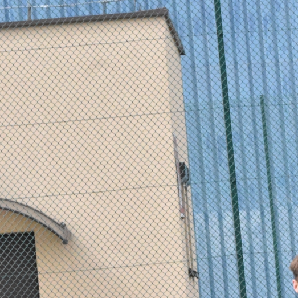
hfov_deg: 4.0
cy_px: 435
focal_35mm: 437
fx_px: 4256
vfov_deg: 4.0
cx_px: 283
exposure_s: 1/2500
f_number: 13
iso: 5000
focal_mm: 112
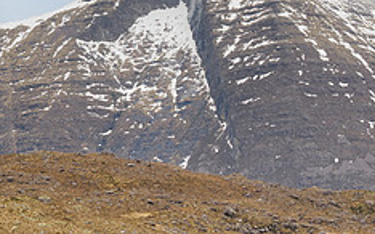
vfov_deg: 6.2
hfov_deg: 9.9
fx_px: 2145
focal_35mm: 210
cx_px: 335
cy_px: 97
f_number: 7.1
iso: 200
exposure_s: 1/30
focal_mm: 40
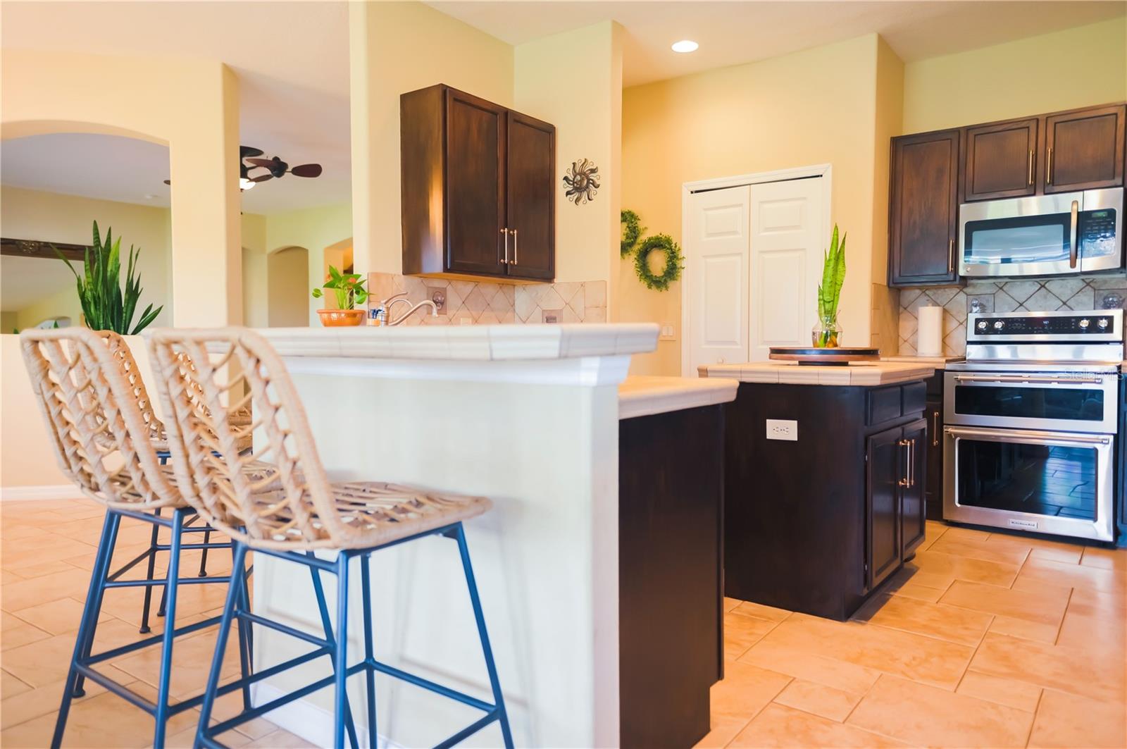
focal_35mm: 24
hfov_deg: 73.8
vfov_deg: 53.0
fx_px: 750
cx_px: 564
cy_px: 374
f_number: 2.8
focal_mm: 24
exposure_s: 1/160
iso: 1000
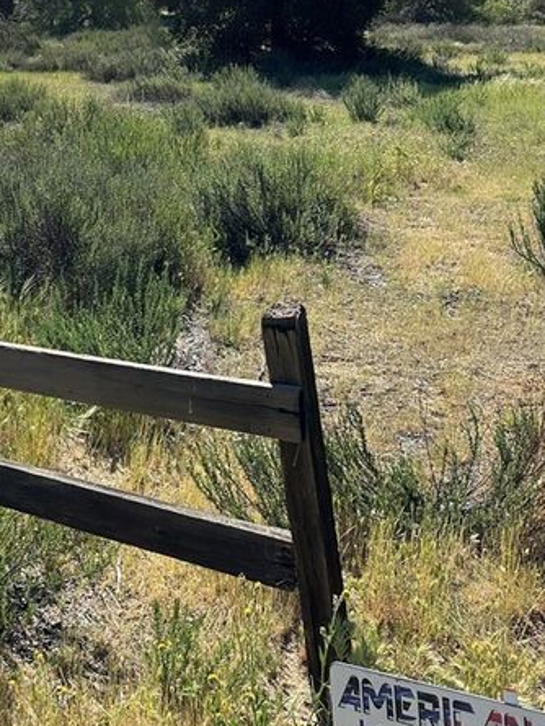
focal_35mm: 46
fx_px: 965
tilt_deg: -1.9
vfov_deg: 38.0
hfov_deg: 29.8
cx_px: 28
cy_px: 50
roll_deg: +4.4
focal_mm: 6.86
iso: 80
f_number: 1.78
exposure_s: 1/4545
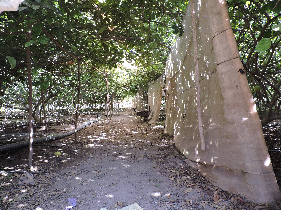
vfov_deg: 56.8
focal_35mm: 24
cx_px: 140
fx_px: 195
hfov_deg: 71.6
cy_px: 105
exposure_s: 1/50
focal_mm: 4.3
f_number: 3
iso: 100
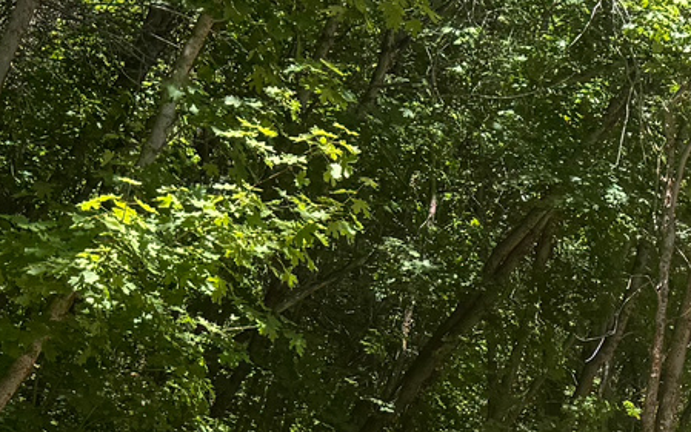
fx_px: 2185
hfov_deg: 16.9
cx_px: 903
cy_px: 527
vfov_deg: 11.1
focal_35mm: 116
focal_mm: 6.76
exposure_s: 1/2105
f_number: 1.78
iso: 80
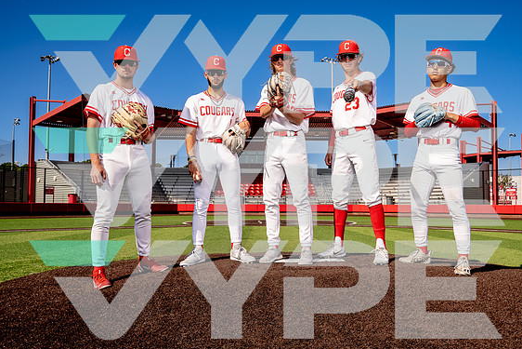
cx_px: 268
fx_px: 464
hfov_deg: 58.7
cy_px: 177
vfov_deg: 41.1
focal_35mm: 32
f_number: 10
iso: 100
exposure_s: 1/250
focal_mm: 31
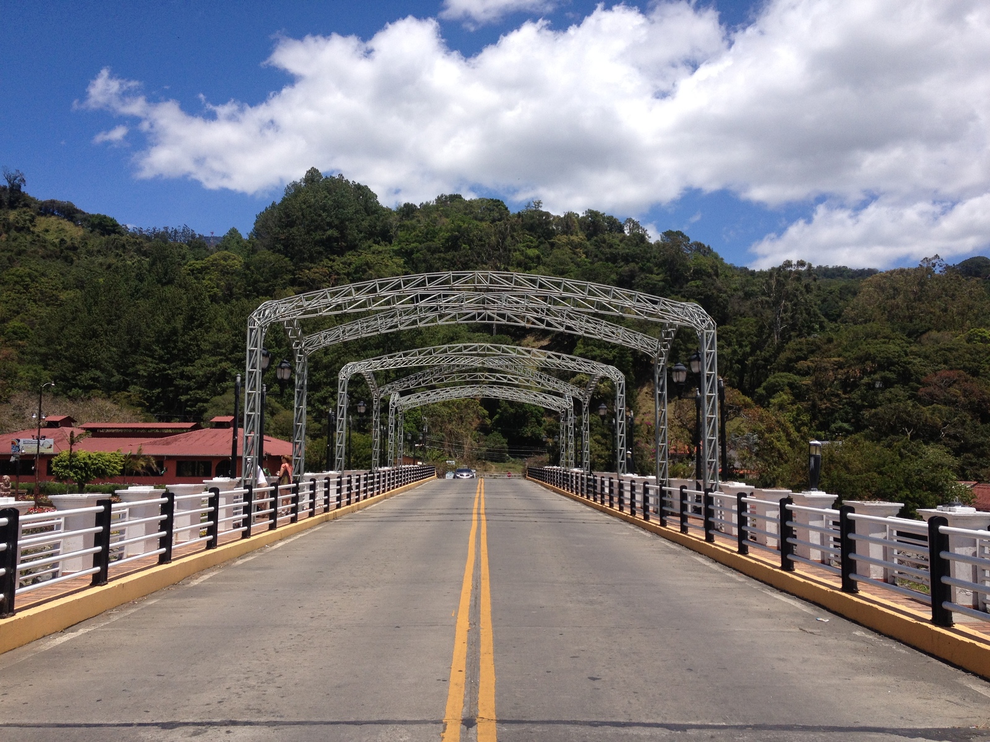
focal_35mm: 35
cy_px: 371
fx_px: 1001
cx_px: 495
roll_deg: -0.2
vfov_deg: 40.7
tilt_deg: +2.4
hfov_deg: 52.6
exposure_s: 1/2304
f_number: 2.4
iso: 50
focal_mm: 4.28
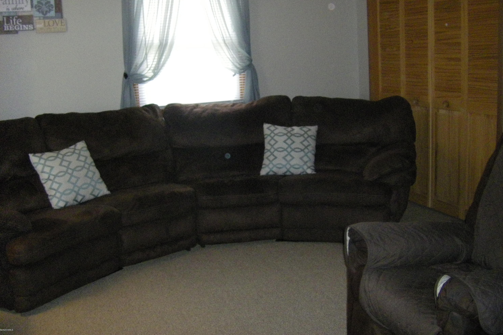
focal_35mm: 40
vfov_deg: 33.4
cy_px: 151
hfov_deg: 48.5
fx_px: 559
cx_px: 254
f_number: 3.5
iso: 800
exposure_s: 1/50
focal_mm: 6.3
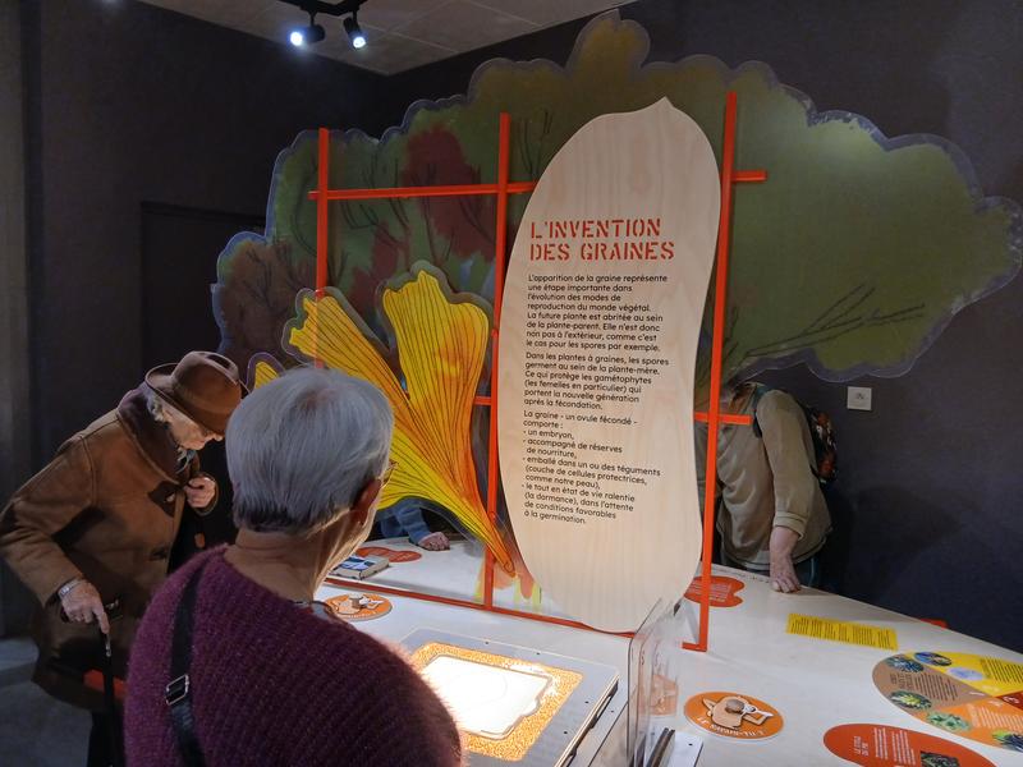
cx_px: 512
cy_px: 384
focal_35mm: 26
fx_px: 768
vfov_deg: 53.1
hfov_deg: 67.3
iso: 125
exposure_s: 1/50
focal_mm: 3.98
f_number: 1.8
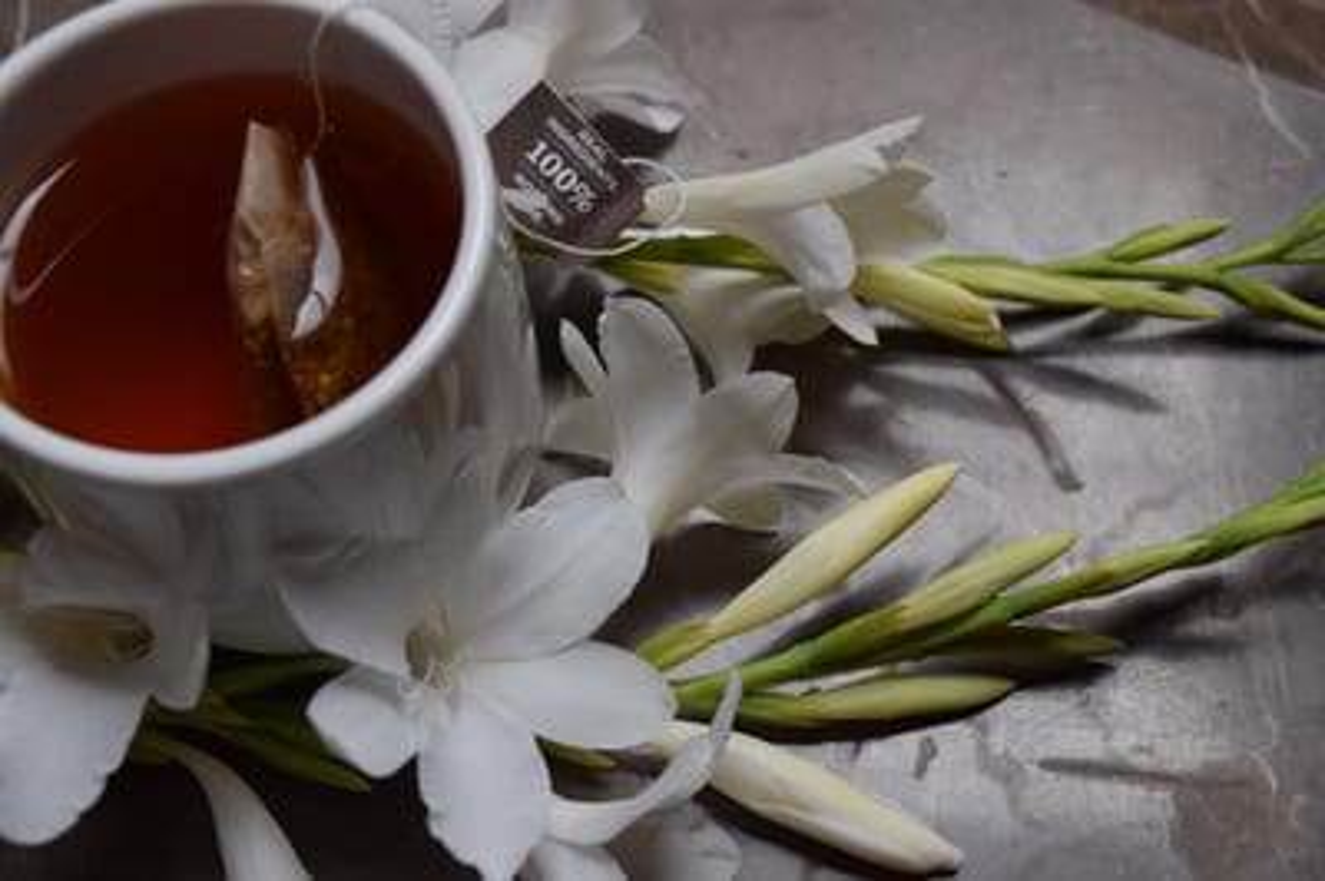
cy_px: 440
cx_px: 662
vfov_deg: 29.8
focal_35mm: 45
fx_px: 1655
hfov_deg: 43.6
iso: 400
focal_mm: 30
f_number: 5.6
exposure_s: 1/320
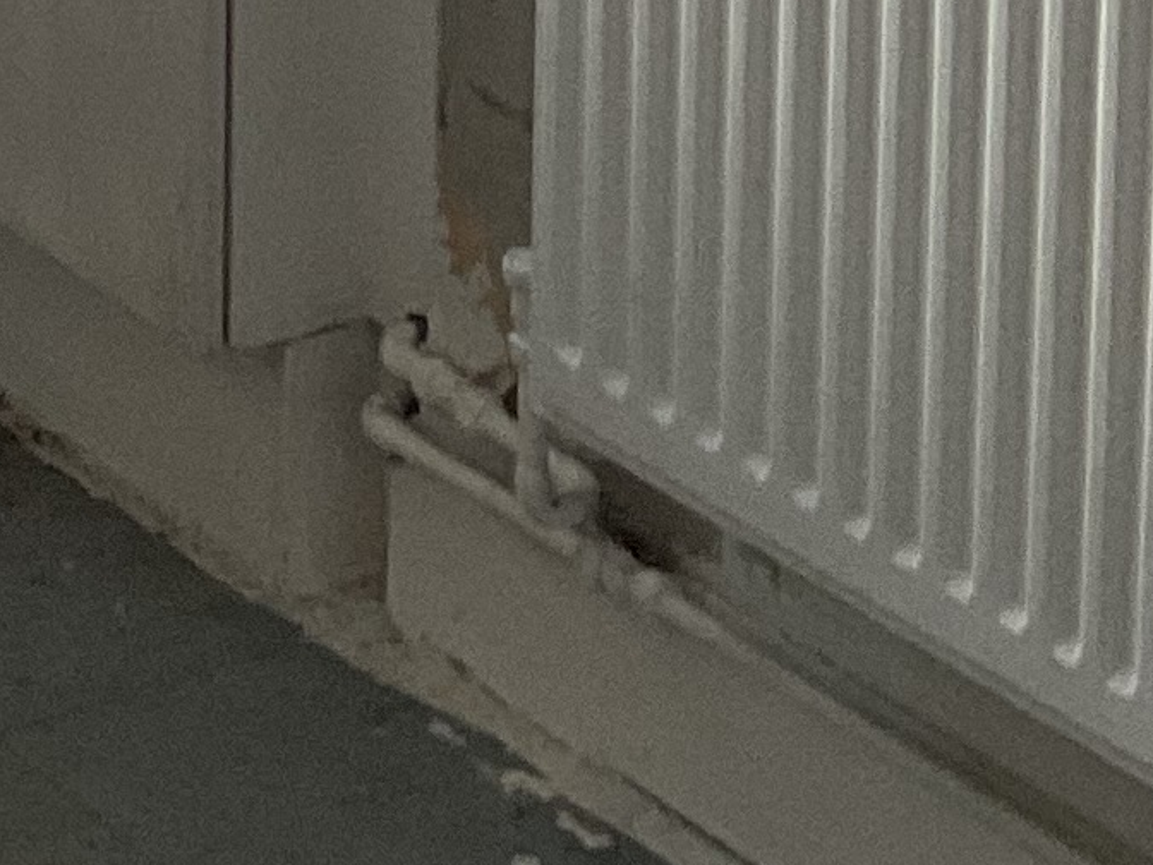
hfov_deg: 10.8
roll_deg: +0.1
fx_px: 5796
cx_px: -798
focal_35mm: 174
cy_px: -1718
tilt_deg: -5.4
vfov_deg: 7.5
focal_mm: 3
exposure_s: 1/60
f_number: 1.8
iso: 32
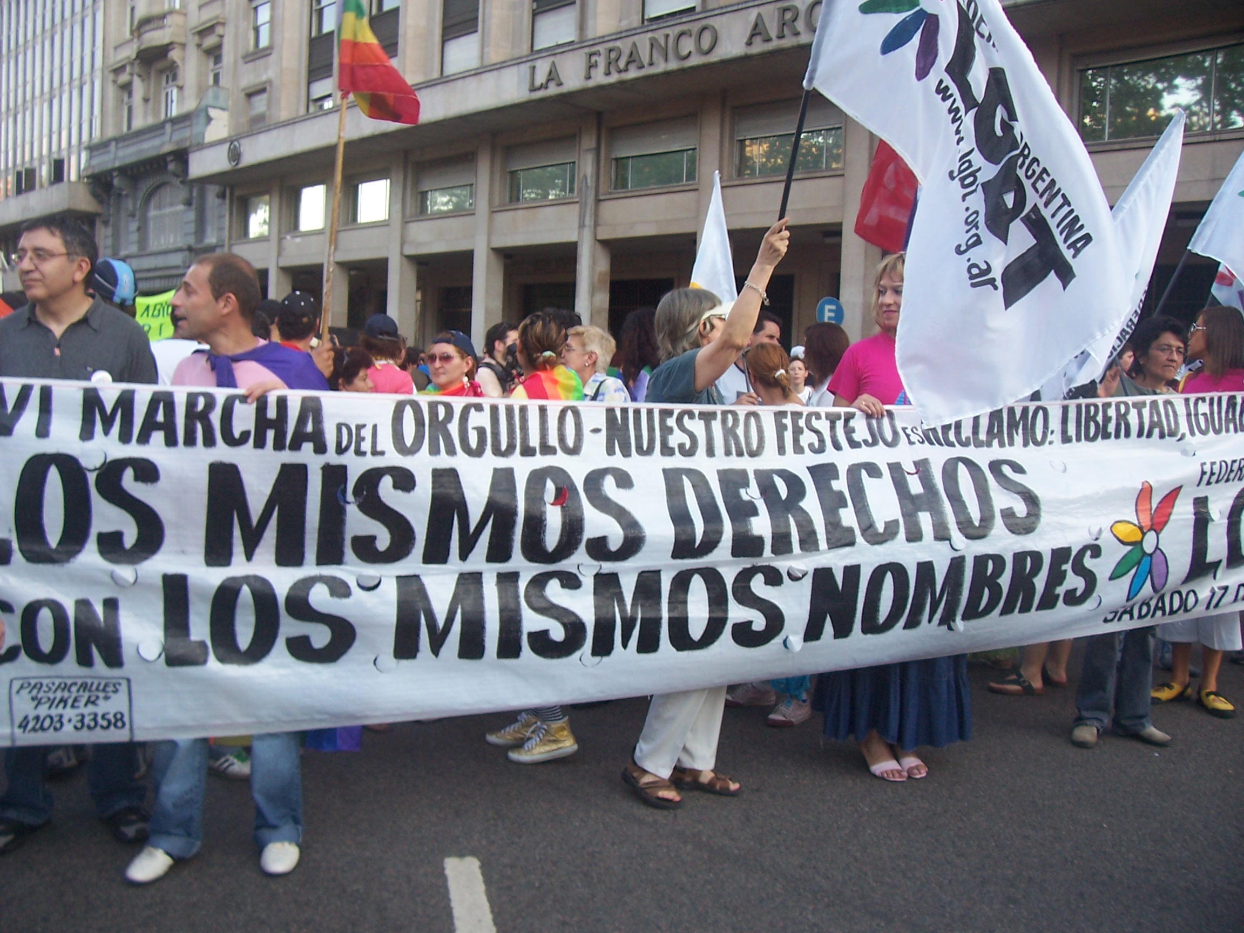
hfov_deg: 54.0
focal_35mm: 34
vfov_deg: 41.8
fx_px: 1222
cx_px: 622
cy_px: 466
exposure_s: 1/90
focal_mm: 5.6
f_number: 2.7
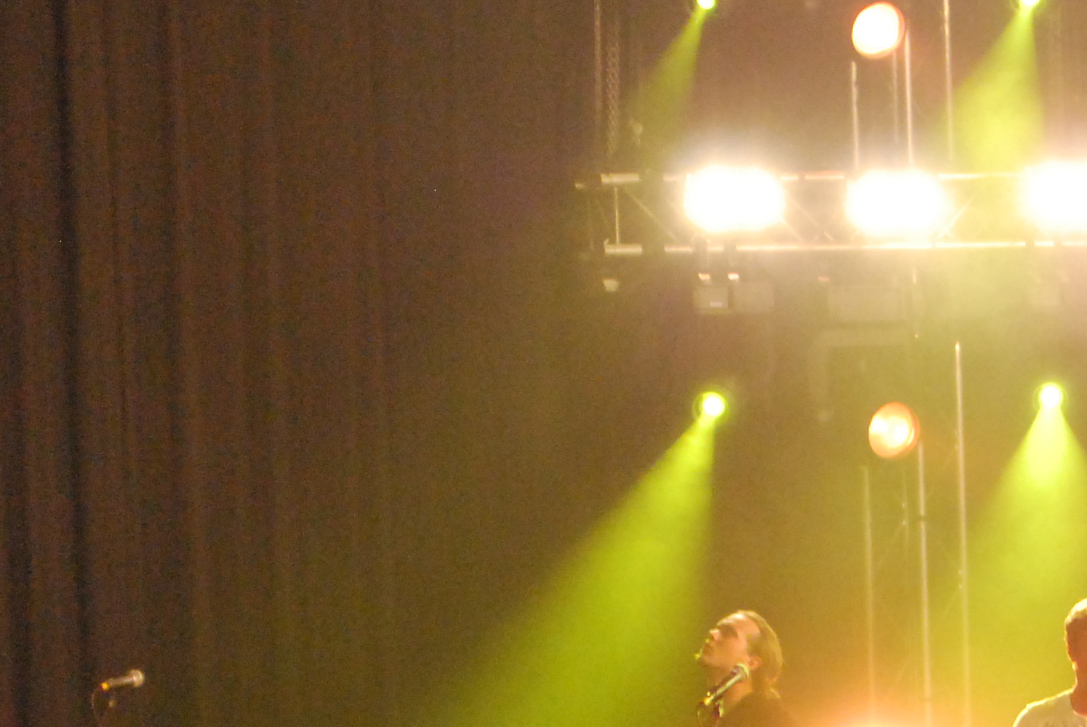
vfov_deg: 5.8
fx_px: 7116
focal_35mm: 235
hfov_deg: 8.7
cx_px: 752
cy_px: 770
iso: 1600
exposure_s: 1/40
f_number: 5.6
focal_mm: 55
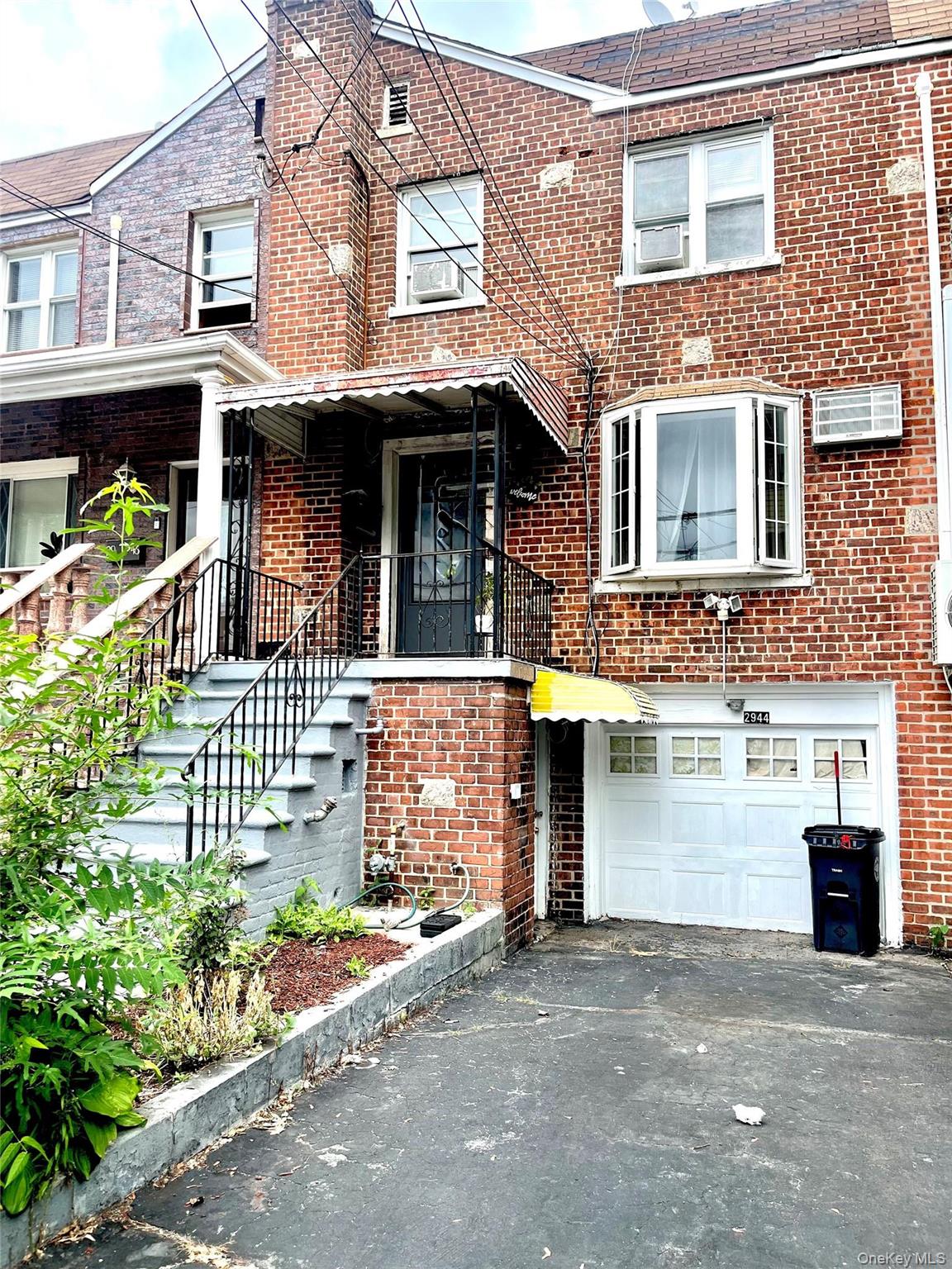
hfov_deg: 53.1
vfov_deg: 67.3
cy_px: 634
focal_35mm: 26
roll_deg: -0.4
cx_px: 476
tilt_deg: +5.0
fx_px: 953
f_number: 1.6
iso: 50
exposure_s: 1/858
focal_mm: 5.1
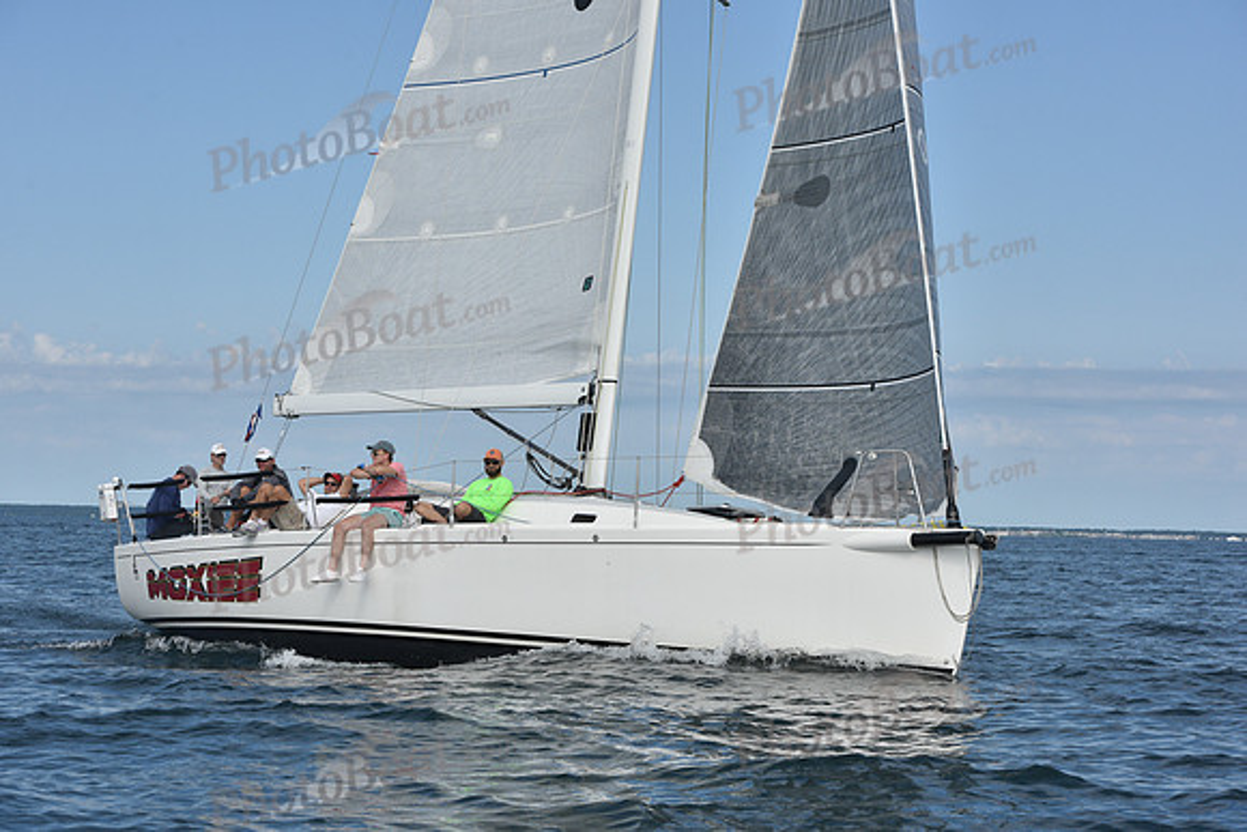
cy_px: 416
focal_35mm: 75
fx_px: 2598
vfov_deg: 18.2
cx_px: 624
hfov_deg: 27.0
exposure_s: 1/1250
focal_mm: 75
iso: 320
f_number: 10
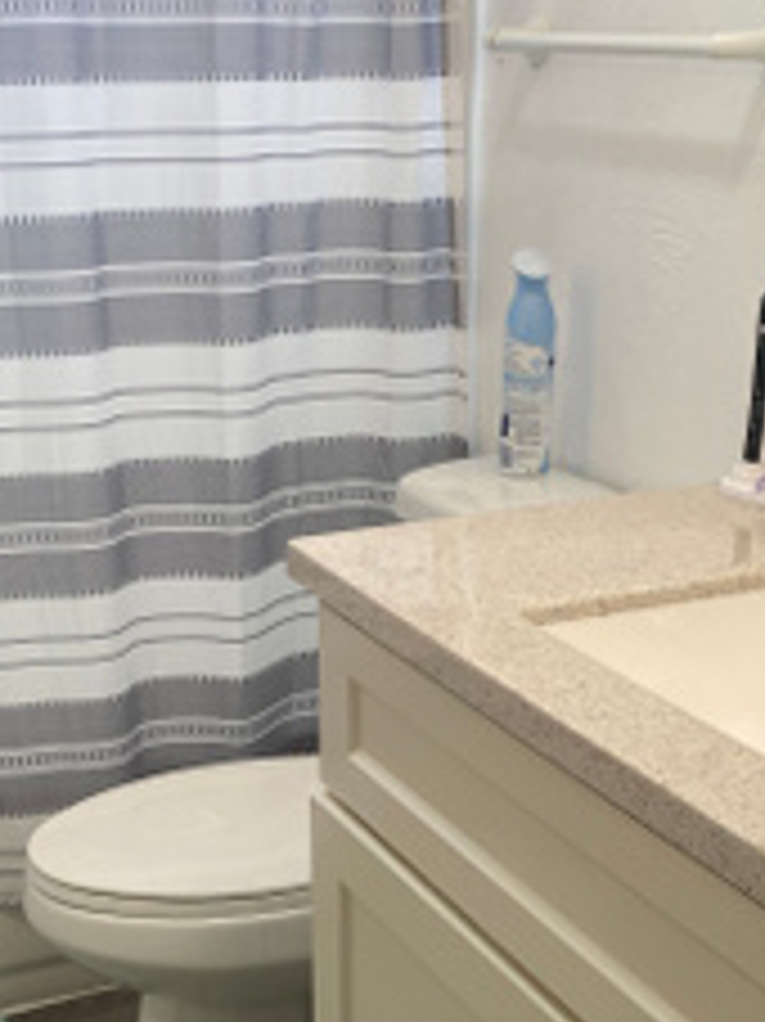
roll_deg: +0.7
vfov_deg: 33.7
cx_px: 342
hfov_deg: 26.5
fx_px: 1622
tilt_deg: -24.6
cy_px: 851
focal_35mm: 55
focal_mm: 4.25
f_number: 1.8
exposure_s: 1/120
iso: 50
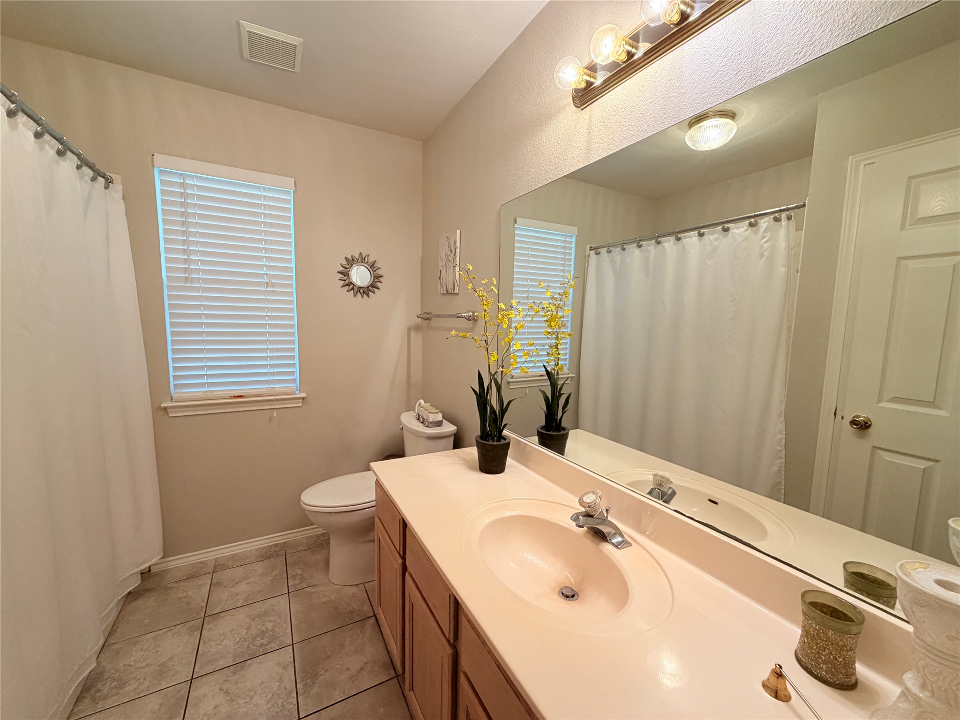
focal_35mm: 14
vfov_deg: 85.7
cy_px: 360
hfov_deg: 102.1
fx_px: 388
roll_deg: -0.9
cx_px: 480
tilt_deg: -6.4
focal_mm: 2.22
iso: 200
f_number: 2.2
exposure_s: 1/120
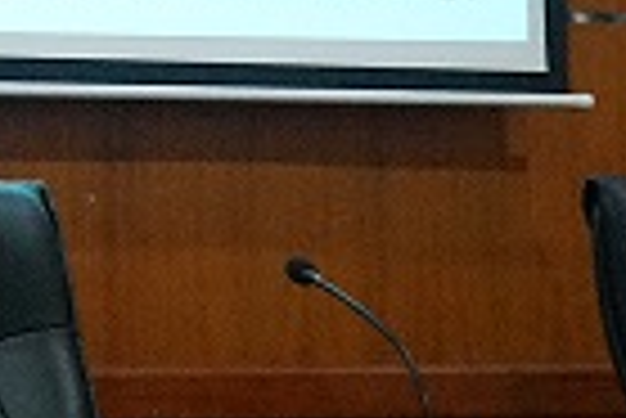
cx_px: -486
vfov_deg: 6.8
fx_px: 3464
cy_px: -193
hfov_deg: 9.8
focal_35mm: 199
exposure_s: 1/320
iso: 8000
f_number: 4
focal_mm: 37
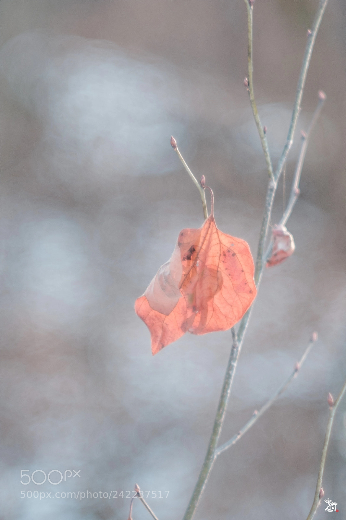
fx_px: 548
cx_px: 173
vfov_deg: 50.7
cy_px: 260
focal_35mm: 38
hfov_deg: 35.0
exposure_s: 1/125
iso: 640
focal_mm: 25
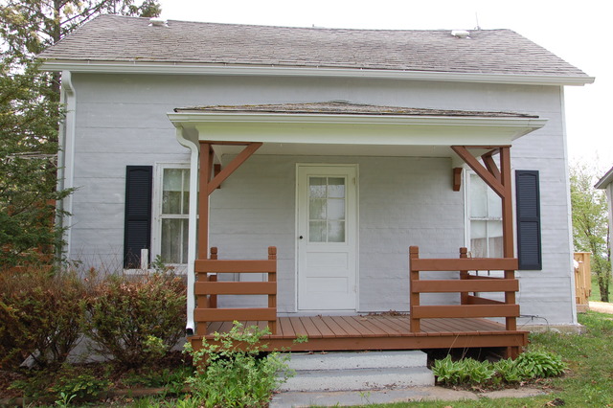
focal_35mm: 32
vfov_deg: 41.7
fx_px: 536
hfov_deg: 59.5
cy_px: 204
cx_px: 306
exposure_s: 1/160
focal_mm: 21
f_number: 6.3
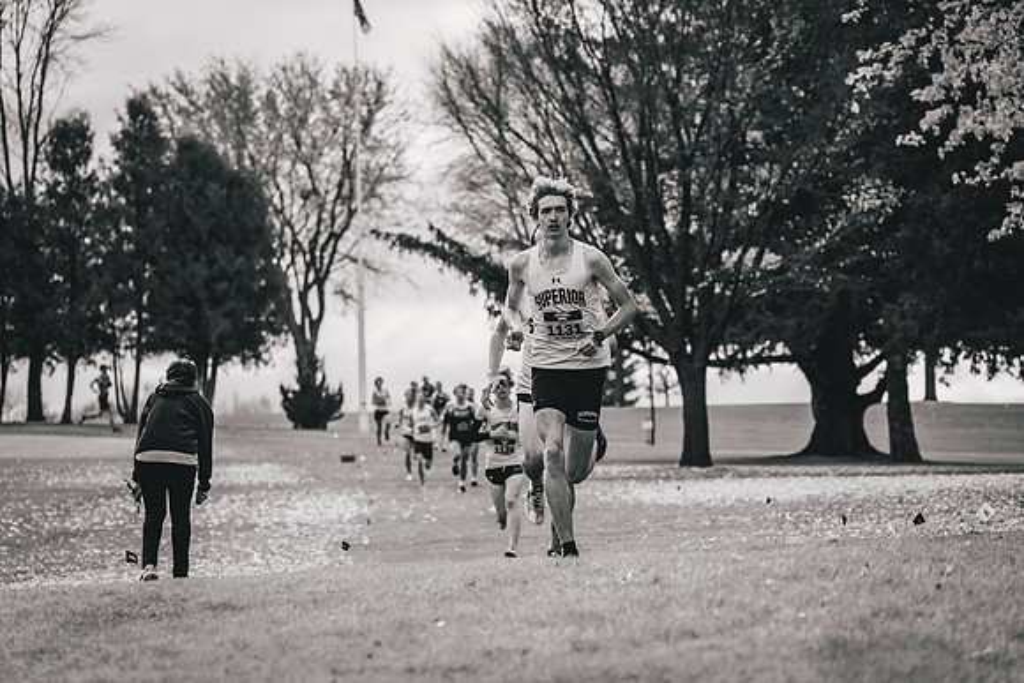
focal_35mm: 186
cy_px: 342
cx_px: 512
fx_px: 5291
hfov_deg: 11.1
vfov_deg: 7.4
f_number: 6.3
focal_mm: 182
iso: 400
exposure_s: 1/1250
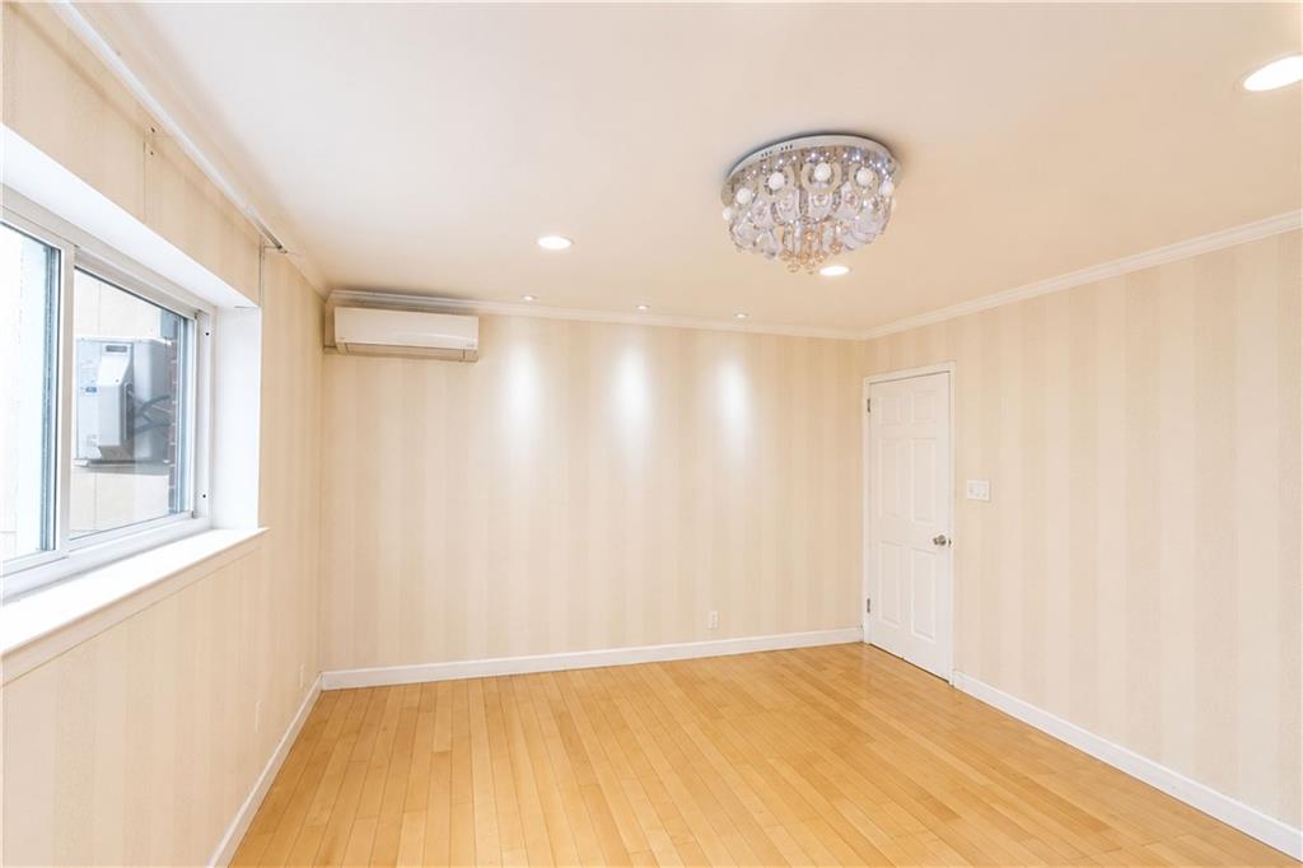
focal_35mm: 15
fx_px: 543
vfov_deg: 77.3
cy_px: 434
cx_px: 652
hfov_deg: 100.4
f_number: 8
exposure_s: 1/60
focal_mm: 10
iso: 1600
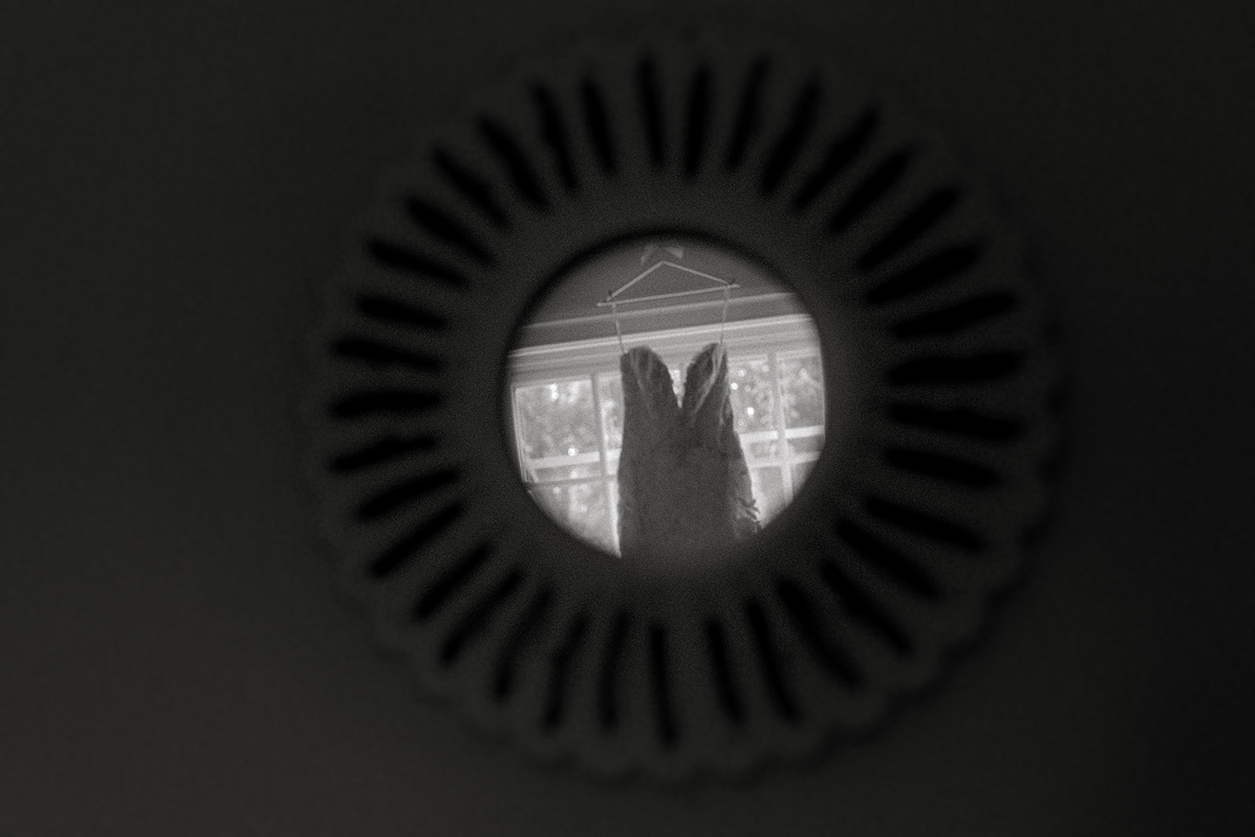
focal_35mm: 37
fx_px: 1303
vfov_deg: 35.6
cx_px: 585
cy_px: 447
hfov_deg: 51.4
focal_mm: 35
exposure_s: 1/250
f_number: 3.5
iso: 250
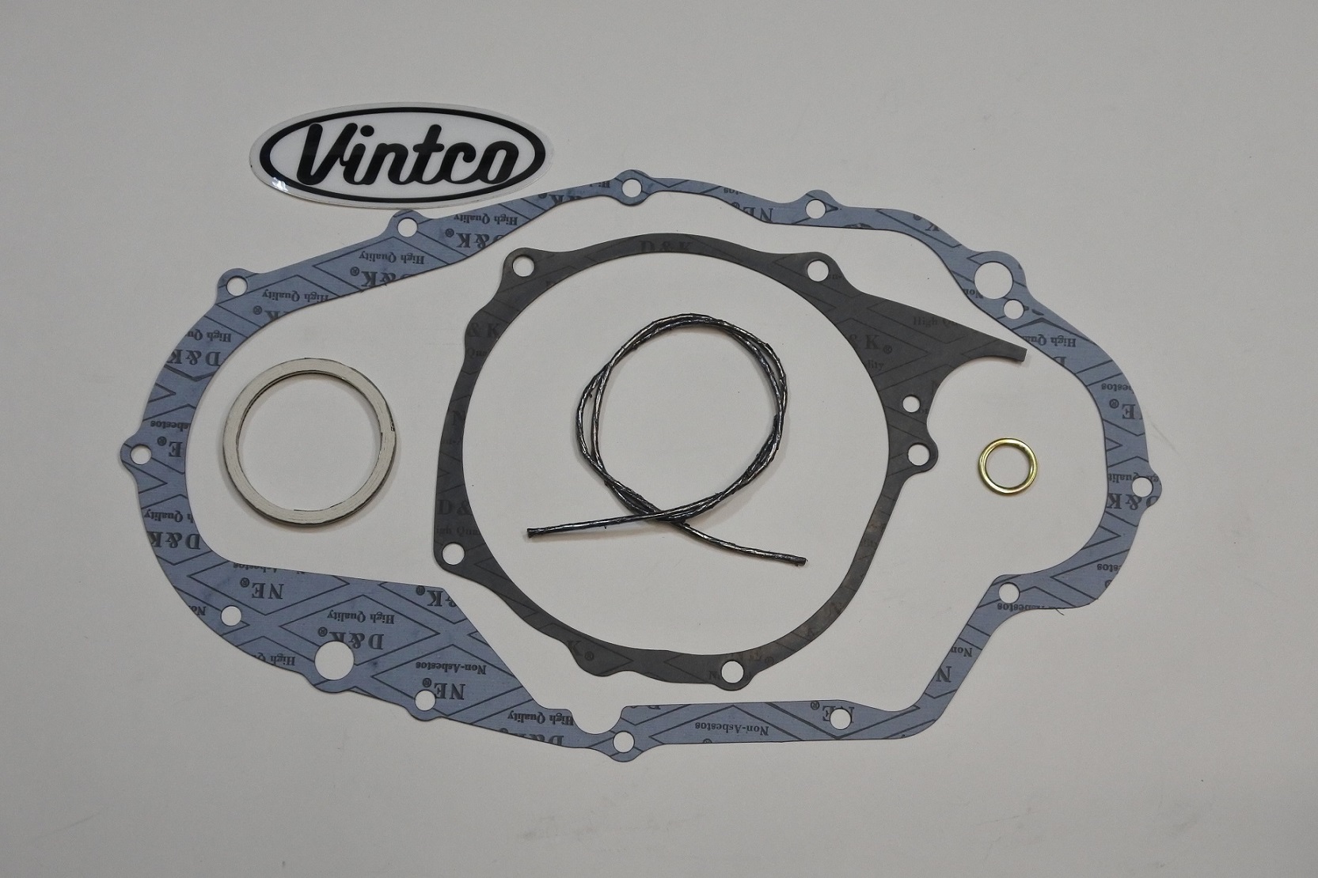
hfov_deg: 35.6
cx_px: 659
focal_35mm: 56
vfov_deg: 24.2
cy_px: 439
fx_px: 2050
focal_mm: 21
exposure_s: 1/125
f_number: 4.8
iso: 500
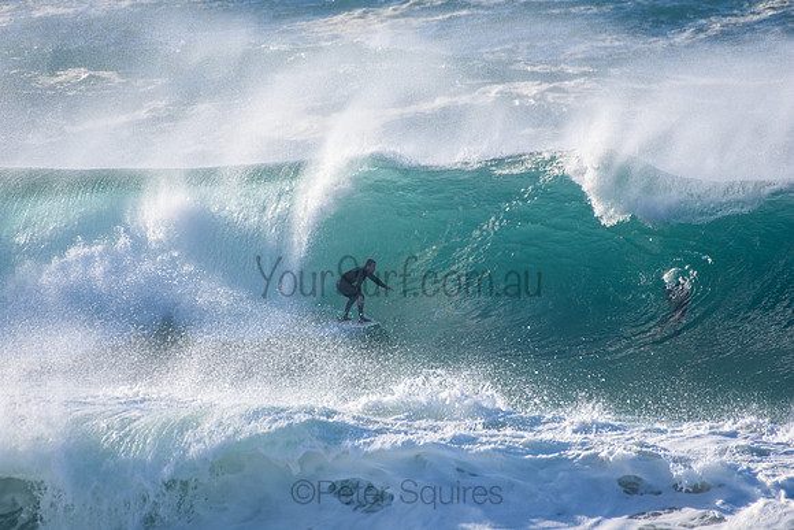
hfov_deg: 2.7
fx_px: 16545
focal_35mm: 750
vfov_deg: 1.8
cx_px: 397
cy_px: 265
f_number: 5.6
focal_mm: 500
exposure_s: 1/2000
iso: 360
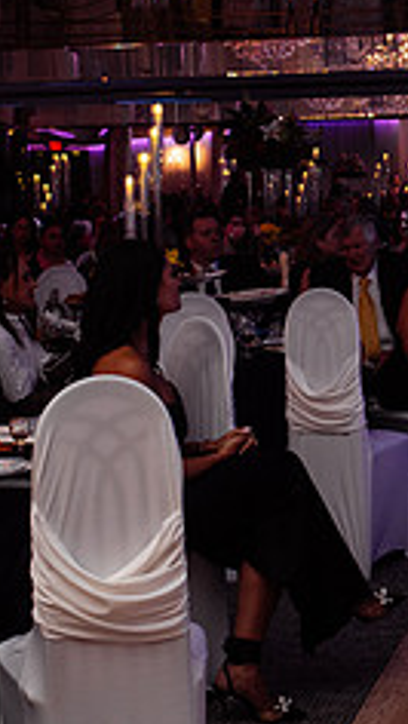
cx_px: 463
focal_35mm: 90
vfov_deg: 23.6
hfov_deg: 13.2
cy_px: 253
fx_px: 1728
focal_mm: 35
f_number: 4
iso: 2000
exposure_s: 1/200
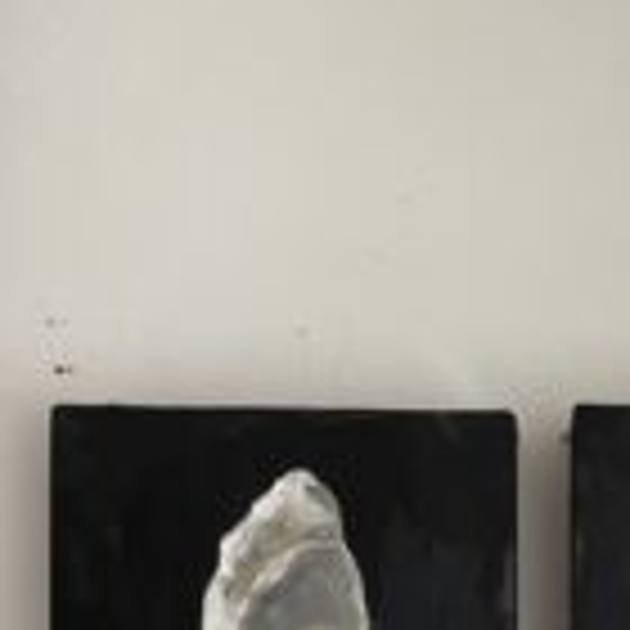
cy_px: 598
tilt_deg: +0.4
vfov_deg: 26.2
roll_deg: +0.4
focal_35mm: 63
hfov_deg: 26.4
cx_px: 567
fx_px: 1297
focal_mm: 5.1
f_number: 1.6
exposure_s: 1/60
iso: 160
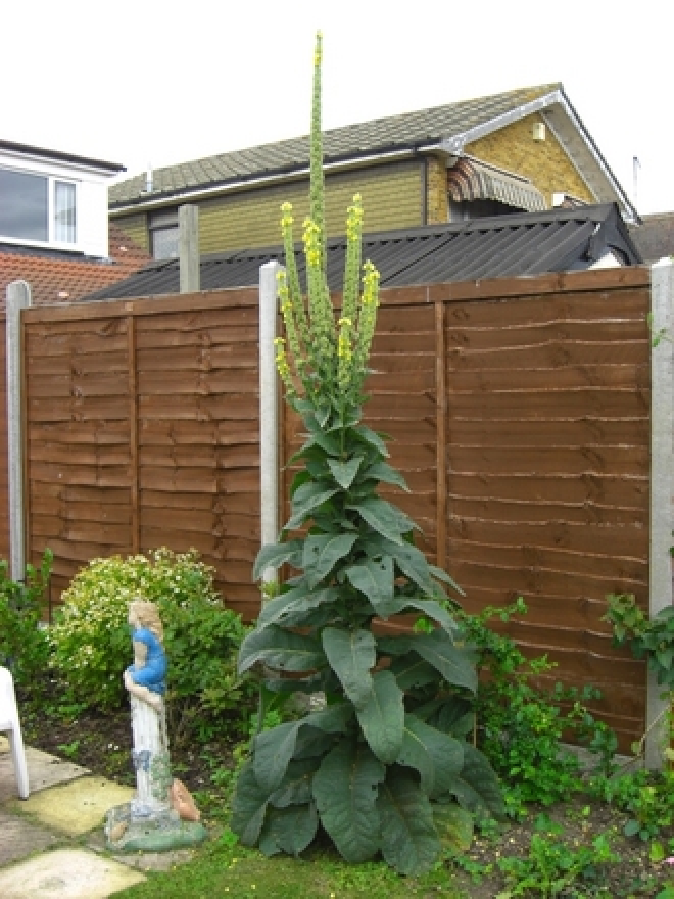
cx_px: 337
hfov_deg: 37.7
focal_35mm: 38
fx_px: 987
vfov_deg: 49.0
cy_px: 450
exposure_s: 1/60
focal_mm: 7.9
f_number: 4
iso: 80
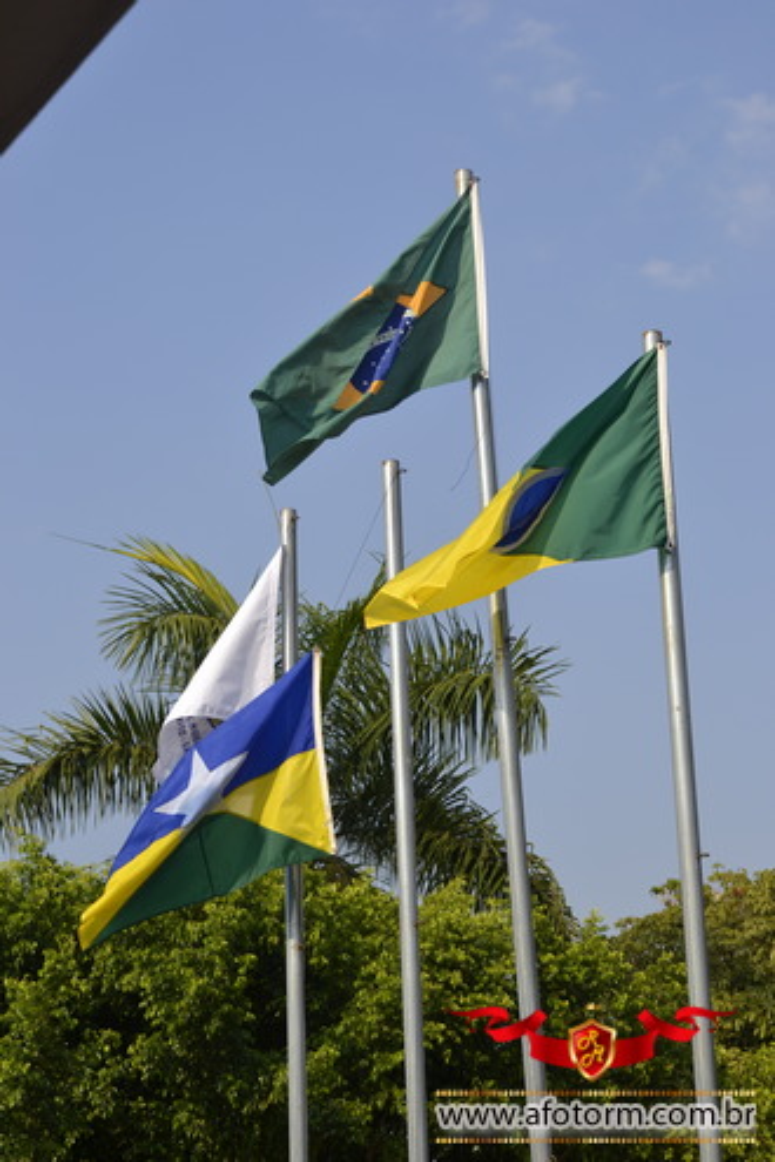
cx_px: 388
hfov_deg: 18.2
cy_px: 581
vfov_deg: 27.0
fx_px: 2422
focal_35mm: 75
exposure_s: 1/320
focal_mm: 50
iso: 100
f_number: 9
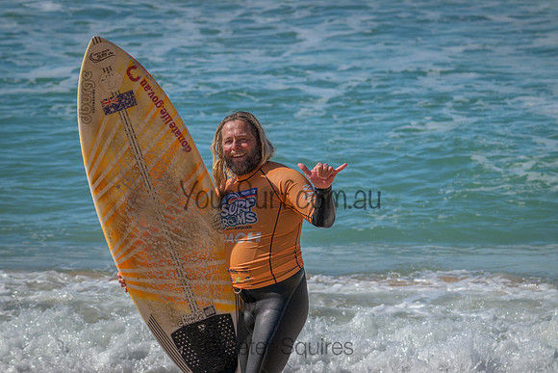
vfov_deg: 6.9
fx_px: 3101
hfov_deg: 10.3
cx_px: 279
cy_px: 186
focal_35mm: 200
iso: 1600
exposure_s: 1/2000
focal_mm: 200
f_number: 9
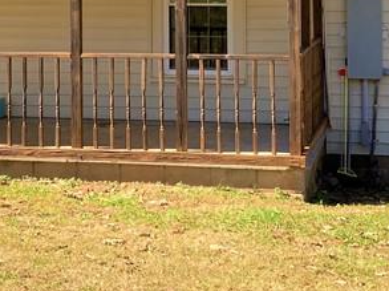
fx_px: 1100
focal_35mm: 98
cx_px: 146
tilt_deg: +1.2
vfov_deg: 14.8
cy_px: -11
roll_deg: +0.2
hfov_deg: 20.0
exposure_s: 1/979
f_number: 1.8
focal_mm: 3.99
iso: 20
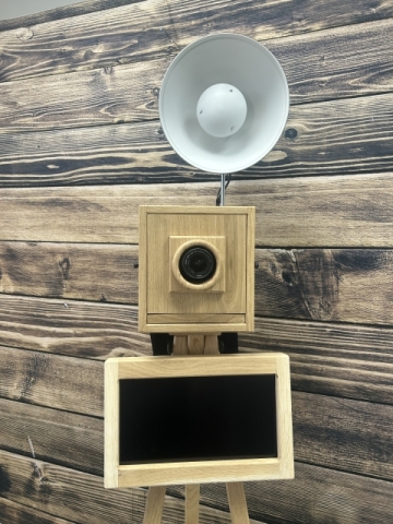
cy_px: 262
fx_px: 394
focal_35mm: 26
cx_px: 196
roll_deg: -0.1
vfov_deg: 67.3
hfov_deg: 53.1
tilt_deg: -5.2
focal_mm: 5.7
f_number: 1.5
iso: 64
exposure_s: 1/100
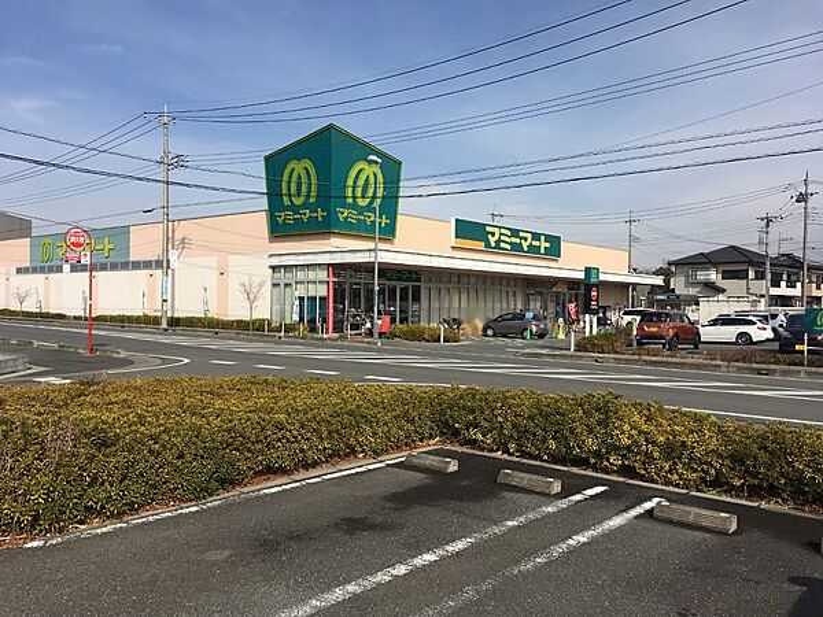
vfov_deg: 48.2
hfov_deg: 61.7
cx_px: 412
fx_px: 689
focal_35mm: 29
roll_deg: +0.1
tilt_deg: -2.0
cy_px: 308
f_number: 2.2
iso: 25
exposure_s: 1/1923
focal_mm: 4.15
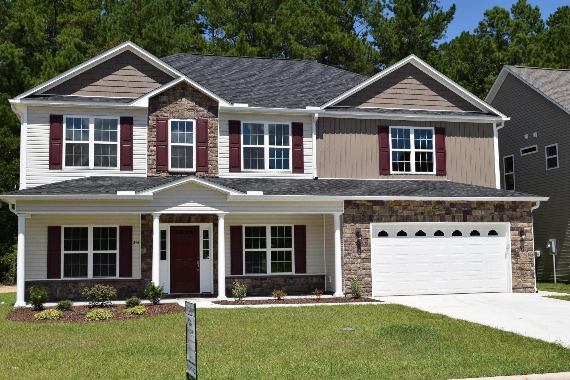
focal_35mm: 46
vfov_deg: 28.9
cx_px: 285
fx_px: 736
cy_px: 190
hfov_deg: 42.3
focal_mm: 31
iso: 100
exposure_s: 1/400
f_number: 10
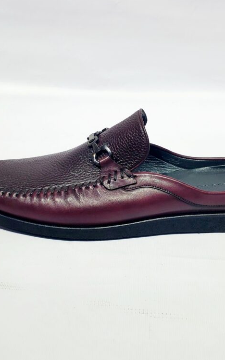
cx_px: 117
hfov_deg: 44.6
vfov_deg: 66.5
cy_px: 180
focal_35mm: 28
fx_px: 275
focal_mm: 4.3
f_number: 2.4
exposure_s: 1/100
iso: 80
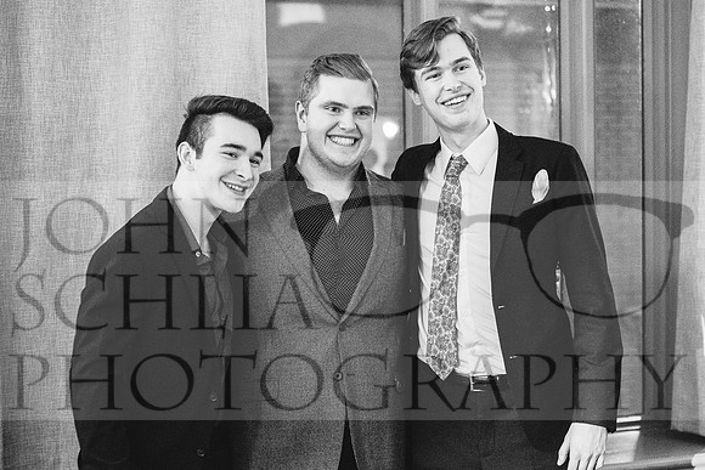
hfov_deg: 33.0
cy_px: 240
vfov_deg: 22.4
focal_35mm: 61
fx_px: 1188
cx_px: 294
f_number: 1.4
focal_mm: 35
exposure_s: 1/40
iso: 10000
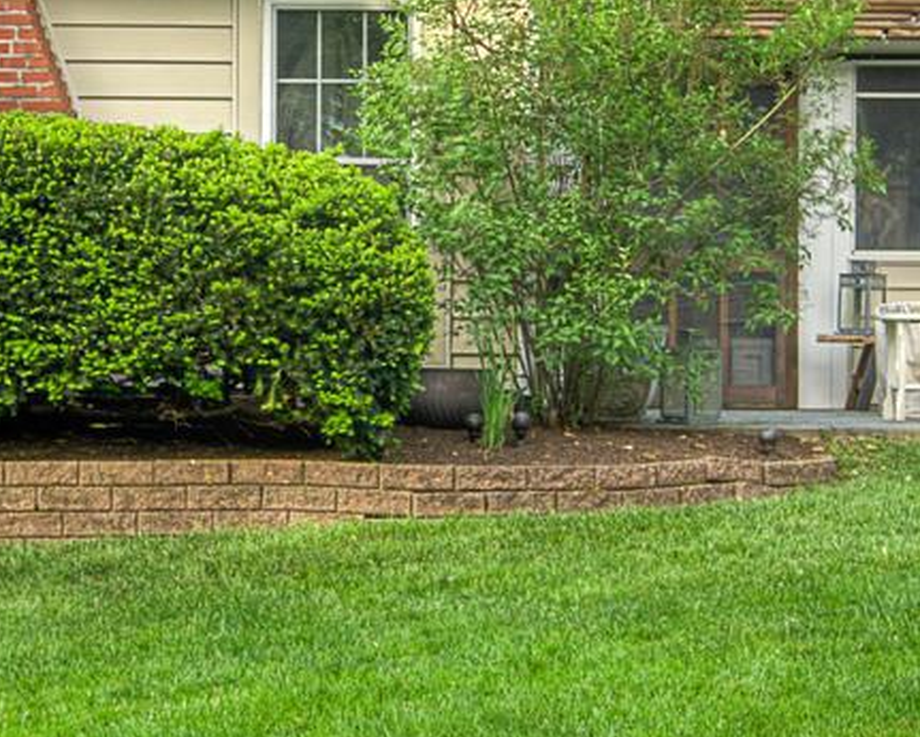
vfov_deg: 14.4
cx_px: 272
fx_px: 2914
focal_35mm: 107
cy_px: 289
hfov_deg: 17.9
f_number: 8
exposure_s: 1/30
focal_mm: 24
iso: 100
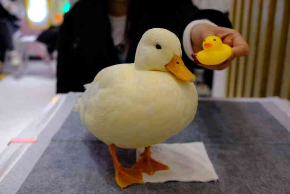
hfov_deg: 46.4
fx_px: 338
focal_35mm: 42
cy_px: 97
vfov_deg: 31.9
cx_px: 145
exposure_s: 1/60
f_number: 4
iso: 320
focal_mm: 27.7
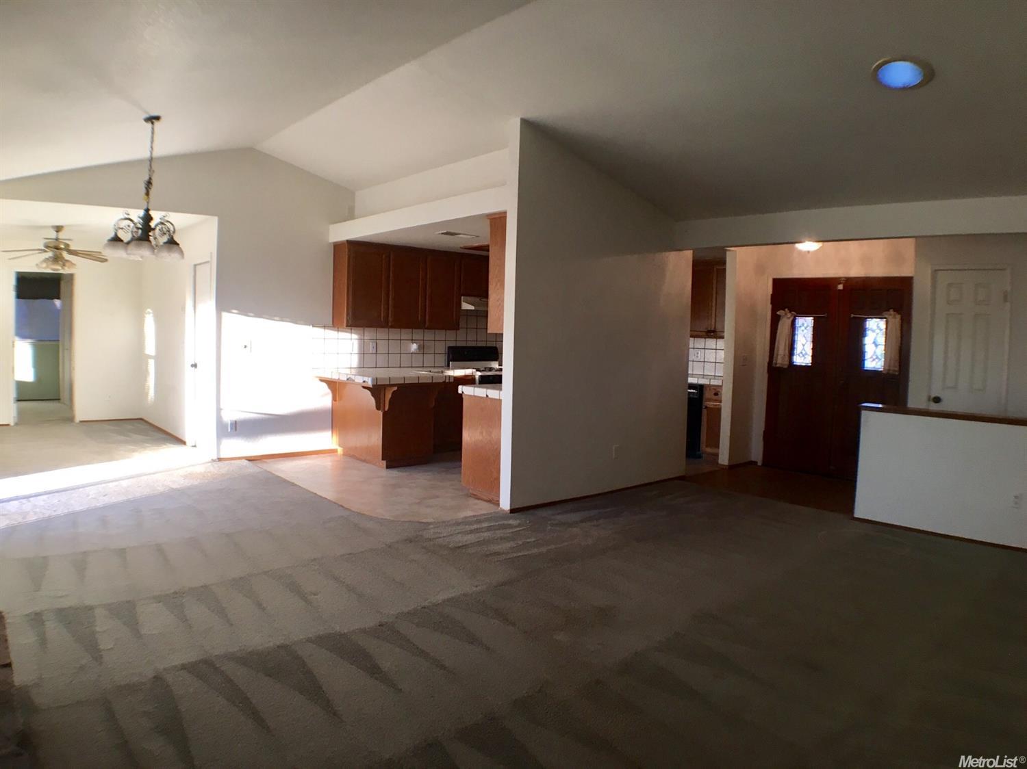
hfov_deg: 61.7
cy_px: 384
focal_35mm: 29
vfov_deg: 48.2
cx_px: 514
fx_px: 860
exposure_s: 1/30
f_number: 2.2
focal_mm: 4.15
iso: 25
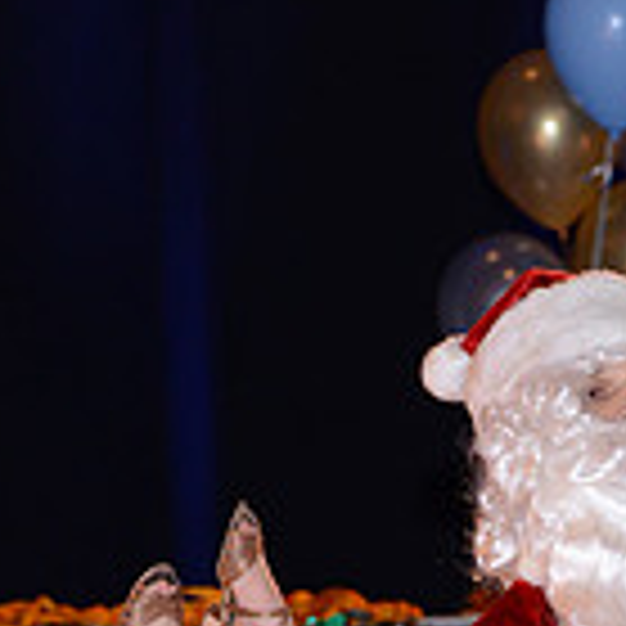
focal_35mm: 425
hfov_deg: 4.1
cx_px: 655
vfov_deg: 4.1
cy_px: 959
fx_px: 8695
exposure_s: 1/200
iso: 1600
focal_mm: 120
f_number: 5
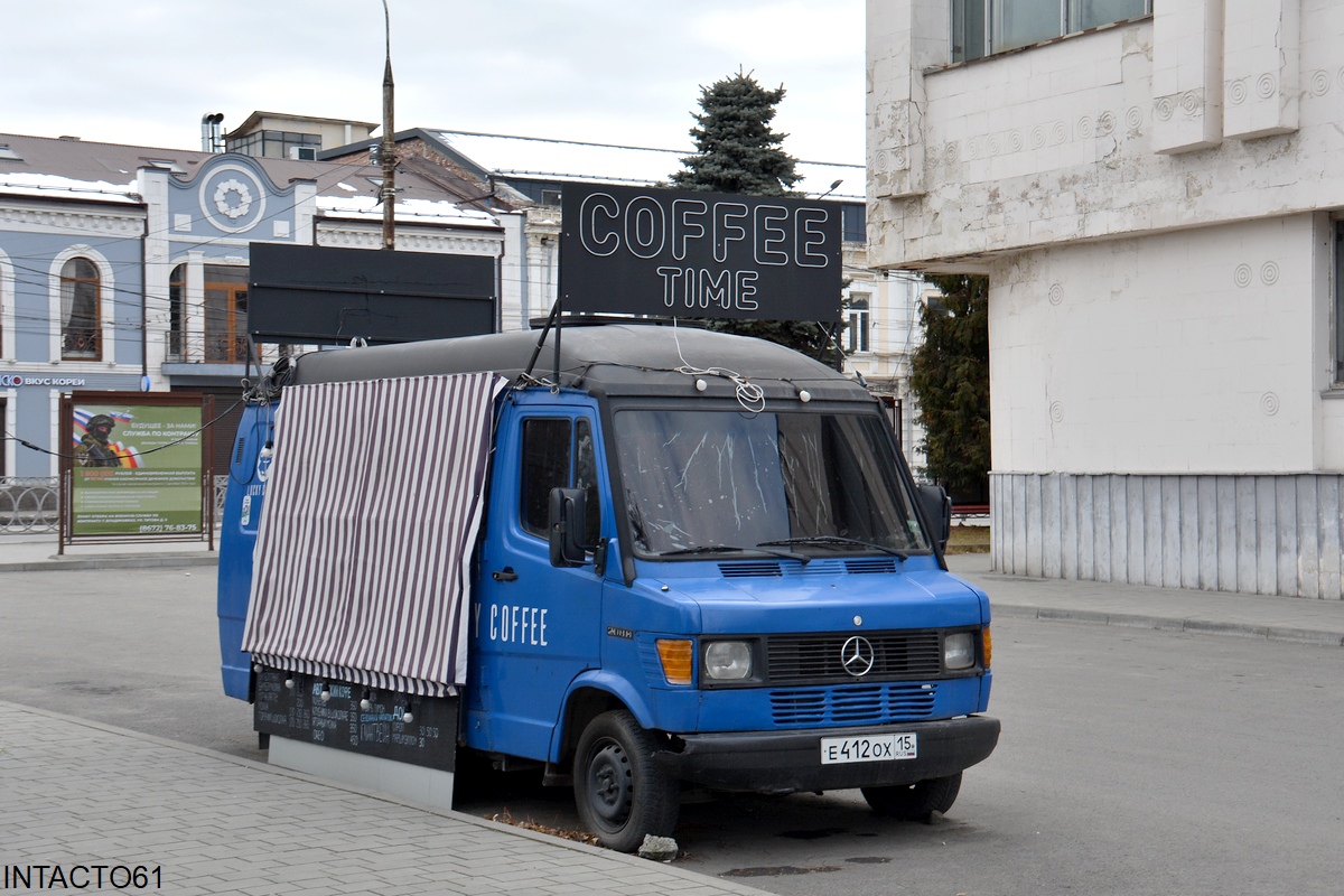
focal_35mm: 57
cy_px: 448
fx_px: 2128
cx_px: 672
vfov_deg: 23.8
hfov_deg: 35.1
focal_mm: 38
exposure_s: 1/200
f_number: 7.1
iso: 200
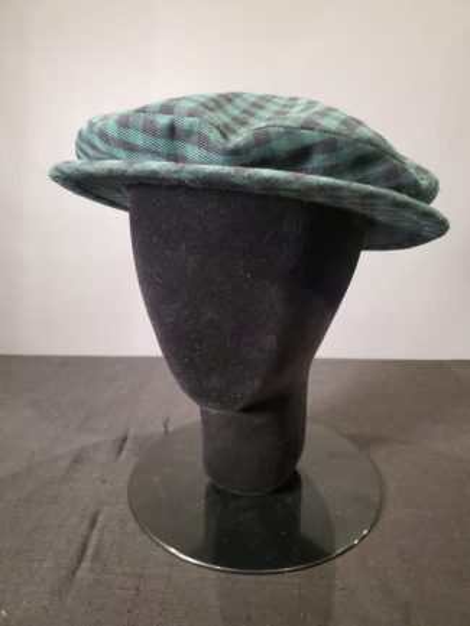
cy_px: 313
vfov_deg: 67.3
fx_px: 470
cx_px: 235
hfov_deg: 53.1
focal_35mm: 26
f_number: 1.5
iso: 640
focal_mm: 4.3
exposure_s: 1/24
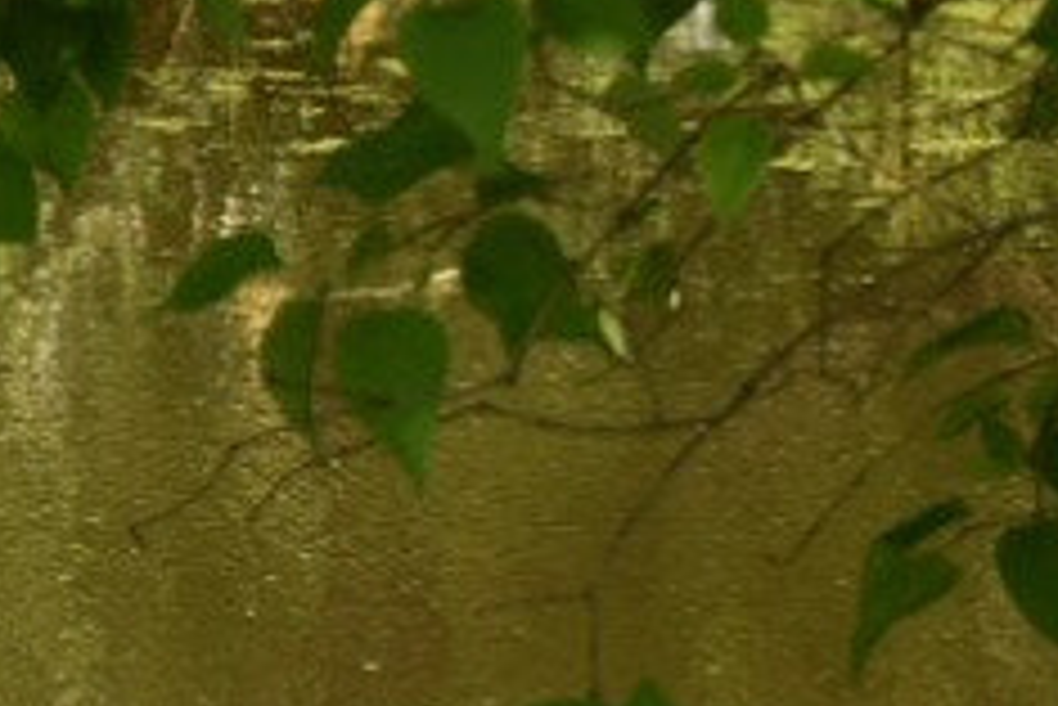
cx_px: -1522
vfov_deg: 4.2
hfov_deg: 6.0
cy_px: 29
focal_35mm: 327
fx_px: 9616
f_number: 5.6
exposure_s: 1/320
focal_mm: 32
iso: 100
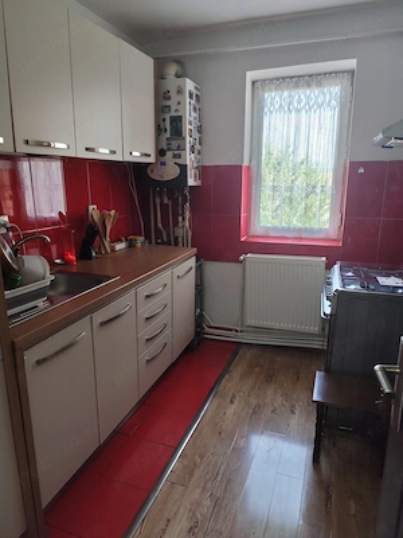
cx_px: 202
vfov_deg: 73.9
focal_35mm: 23
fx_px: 357
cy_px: 269
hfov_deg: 58.9
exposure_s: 1/50
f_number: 1.65
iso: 160
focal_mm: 6.19
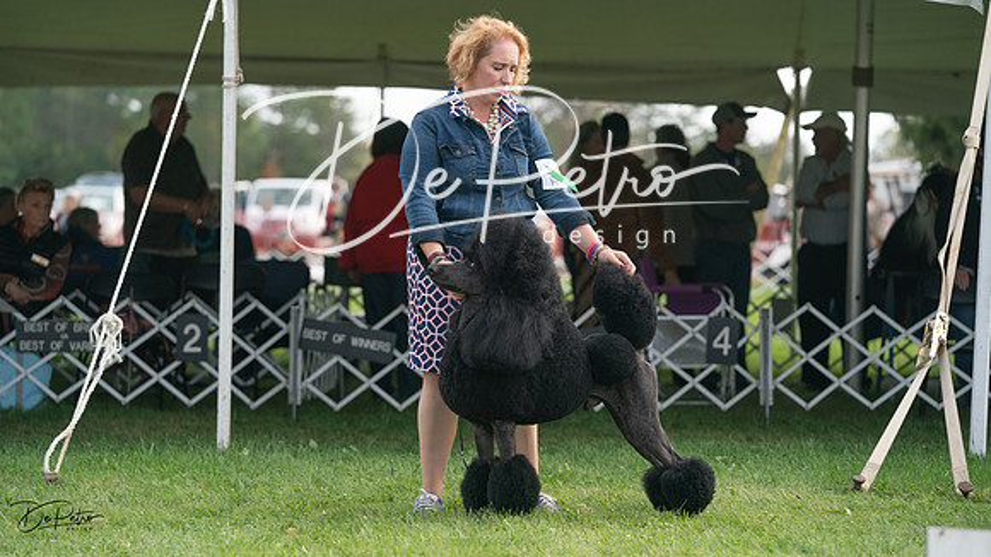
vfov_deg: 9.1
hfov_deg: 16.1
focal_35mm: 133
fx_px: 3495
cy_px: 278
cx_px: 496
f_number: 3.5
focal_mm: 127
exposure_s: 1/1600
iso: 400
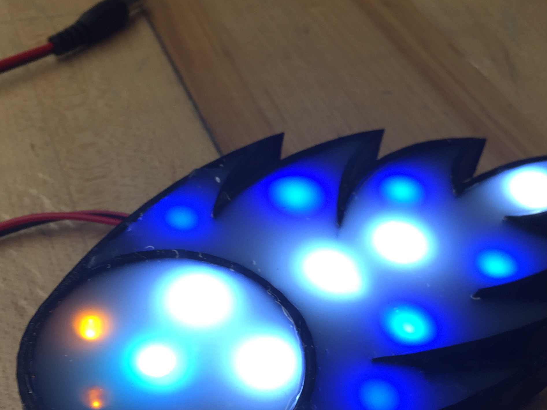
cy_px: 274
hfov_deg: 38.0
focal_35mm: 50
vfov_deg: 28.9
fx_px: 790
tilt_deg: -45.7
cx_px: 328
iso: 32
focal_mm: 4.15
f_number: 2.2
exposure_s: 1/60
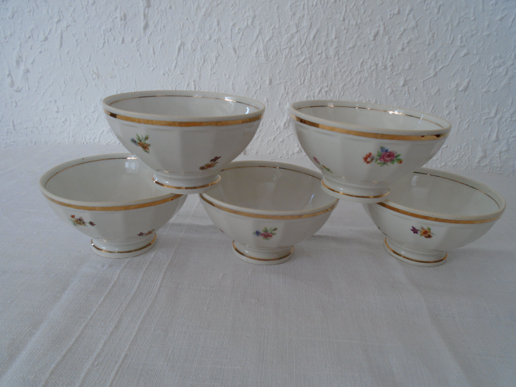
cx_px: 258
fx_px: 388
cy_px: 194
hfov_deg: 67.3
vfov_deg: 53.1
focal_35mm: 26
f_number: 3.2
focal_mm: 4.6
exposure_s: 1/40
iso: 100
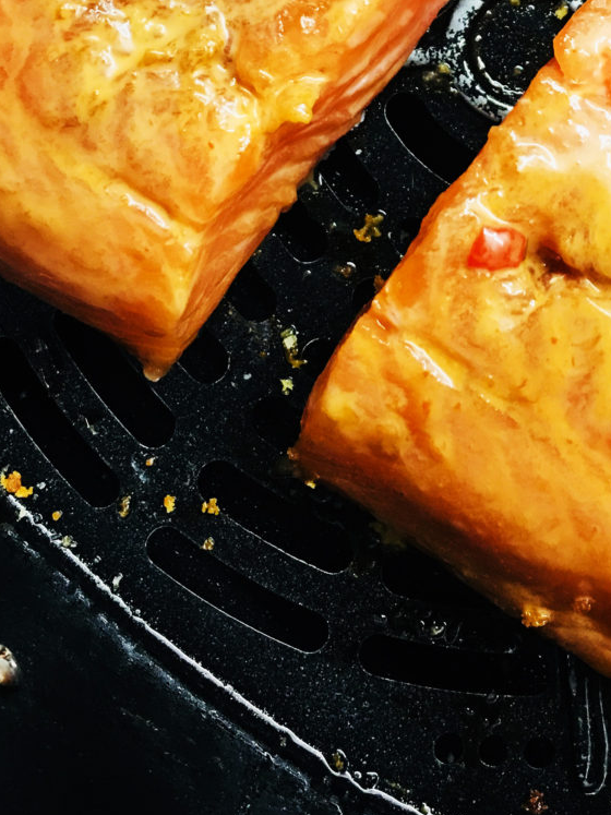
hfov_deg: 24.5
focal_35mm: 59
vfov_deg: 30.5
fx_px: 1389
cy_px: 8
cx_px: 479
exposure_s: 1/15
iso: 80
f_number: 2.2
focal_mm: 4.15
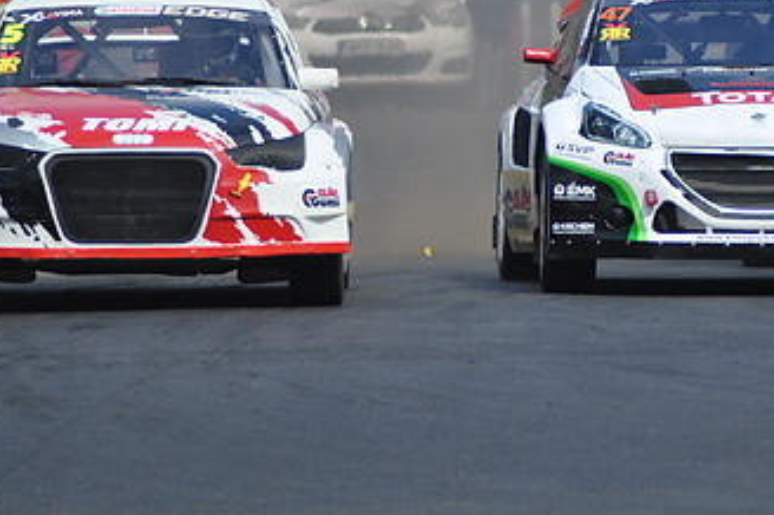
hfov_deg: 2.3
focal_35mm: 905
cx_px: 573
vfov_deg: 1.5
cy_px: 201
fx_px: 19438
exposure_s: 1/1600
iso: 400
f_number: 6.3
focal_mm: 300
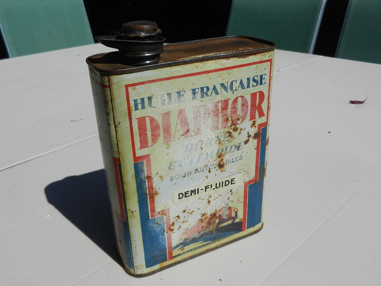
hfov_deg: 55.4
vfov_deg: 42.9
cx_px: 190
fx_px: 363
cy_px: 143
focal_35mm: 33
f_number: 7.6
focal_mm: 5.9
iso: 160
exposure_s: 1/1000
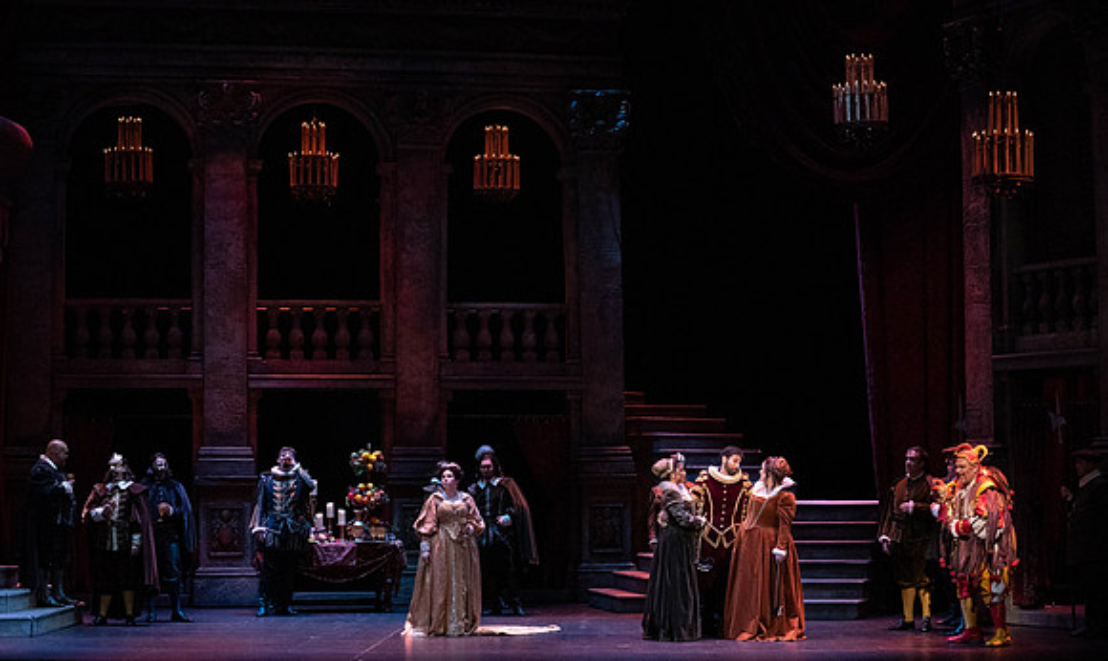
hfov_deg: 27.9
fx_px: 2229
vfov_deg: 16.9
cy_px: 323
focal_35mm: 75
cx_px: 535
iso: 5000
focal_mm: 70
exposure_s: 1/250
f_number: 8
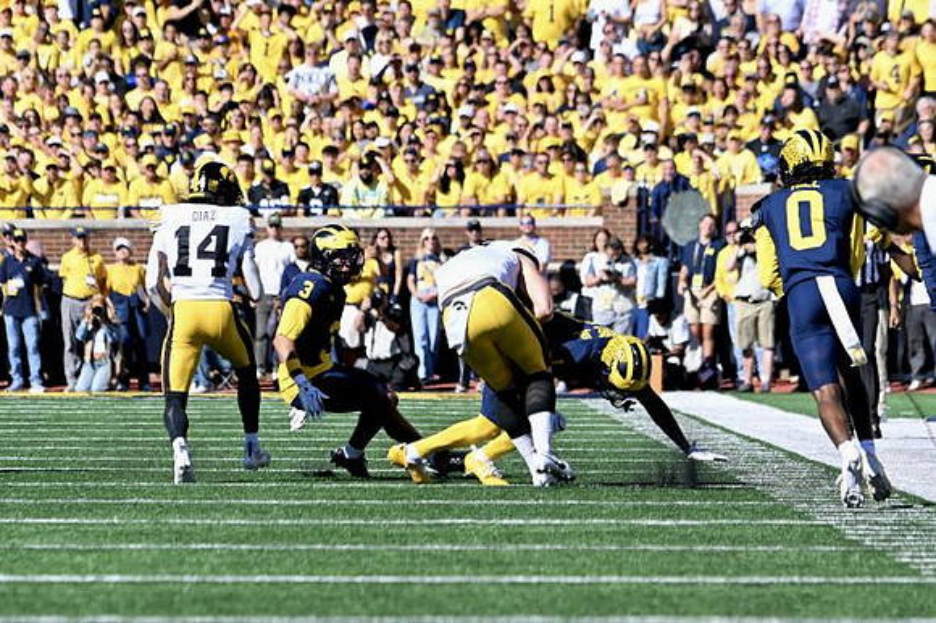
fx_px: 9744
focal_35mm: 375
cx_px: 468
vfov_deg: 3.7
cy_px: 312
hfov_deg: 5.5
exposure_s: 1/1250
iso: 320
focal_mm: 250
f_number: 5.6
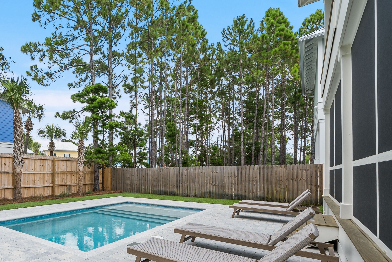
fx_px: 229
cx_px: 86
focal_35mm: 21
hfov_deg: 73.8
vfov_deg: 57.7
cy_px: 182
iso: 40
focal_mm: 12
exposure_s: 1/60
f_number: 7.1
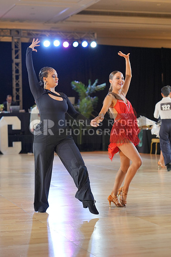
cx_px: 86
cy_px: 128
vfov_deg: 25.1
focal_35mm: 81
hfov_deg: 16.9
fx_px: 577
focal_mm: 54
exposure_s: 1/500
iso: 1250
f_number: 2
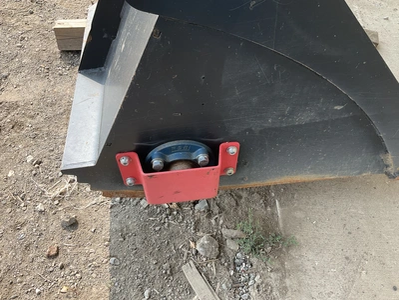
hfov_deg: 61.7
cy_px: 150
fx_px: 334
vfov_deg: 48.2
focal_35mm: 29
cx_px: 200
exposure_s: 1/286
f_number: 1.8
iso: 25
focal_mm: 3
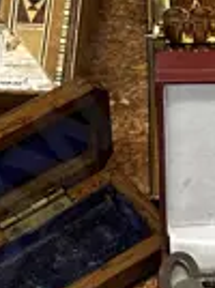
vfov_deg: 10.5
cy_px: -90
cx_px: 236
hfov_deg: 8.0
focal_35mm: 184
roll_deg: -1.2
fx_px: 1529
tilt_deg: -40.1
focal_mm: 6.86
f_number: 1.78
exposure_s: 1/100
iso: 200
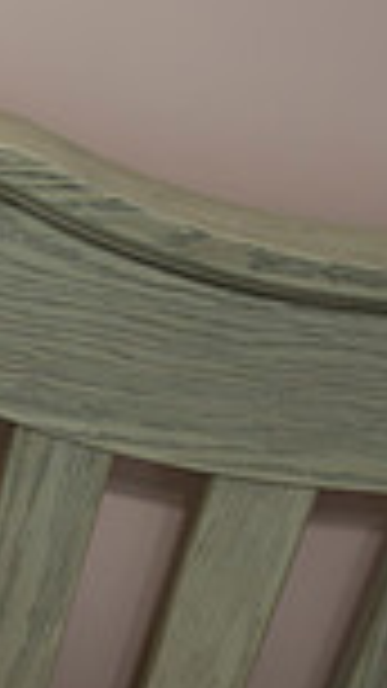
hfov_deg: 8.8
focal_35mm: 112
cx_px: -783
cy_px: 624
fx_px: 2044
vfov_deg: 18.8
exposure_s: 1/320
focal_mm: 27
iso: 3200
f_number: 4.5
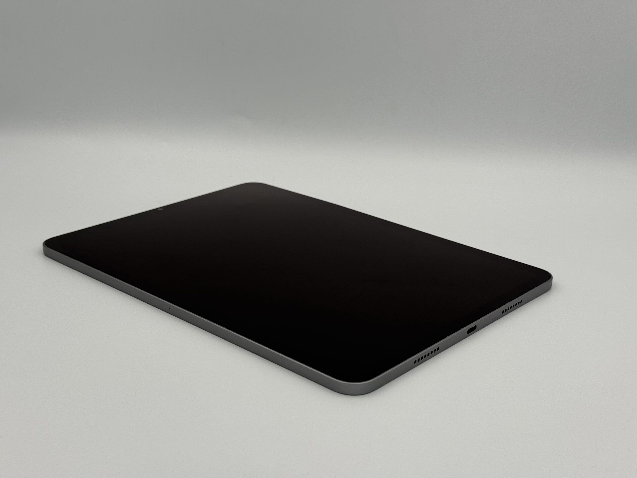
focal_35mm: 48
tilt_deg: -19.6
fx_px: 883
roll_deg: -0.9
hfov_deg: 39.7
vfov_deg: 30.3
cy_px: 239
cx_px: 318
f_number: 1.78
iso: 64
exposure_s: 1/895
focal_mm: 6.76
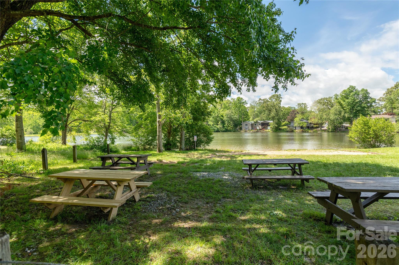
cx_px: 200
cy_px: 132
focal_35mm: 17
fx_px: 188
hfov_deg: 93.3
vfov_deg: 70.3
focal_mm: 17
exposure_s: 1/640
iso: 320
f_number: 7.1
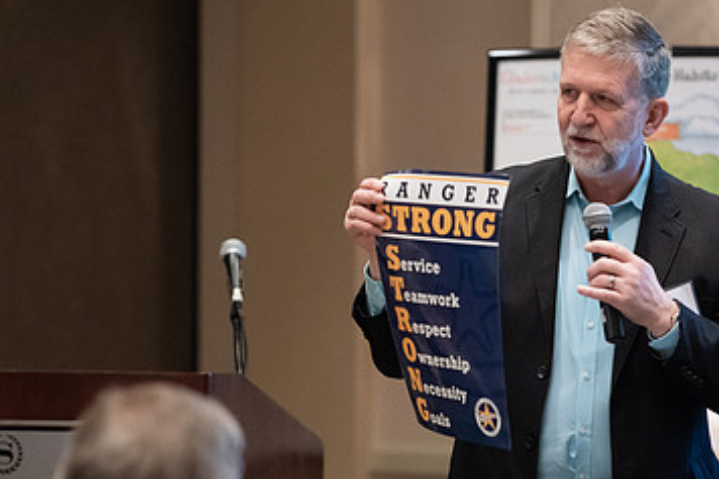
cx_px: 495
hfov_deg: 7.7
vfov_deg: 5.1
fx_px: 5370
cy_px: 330
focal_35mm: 269
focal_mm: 165
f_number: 2.8
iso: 5000
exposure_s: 1/200
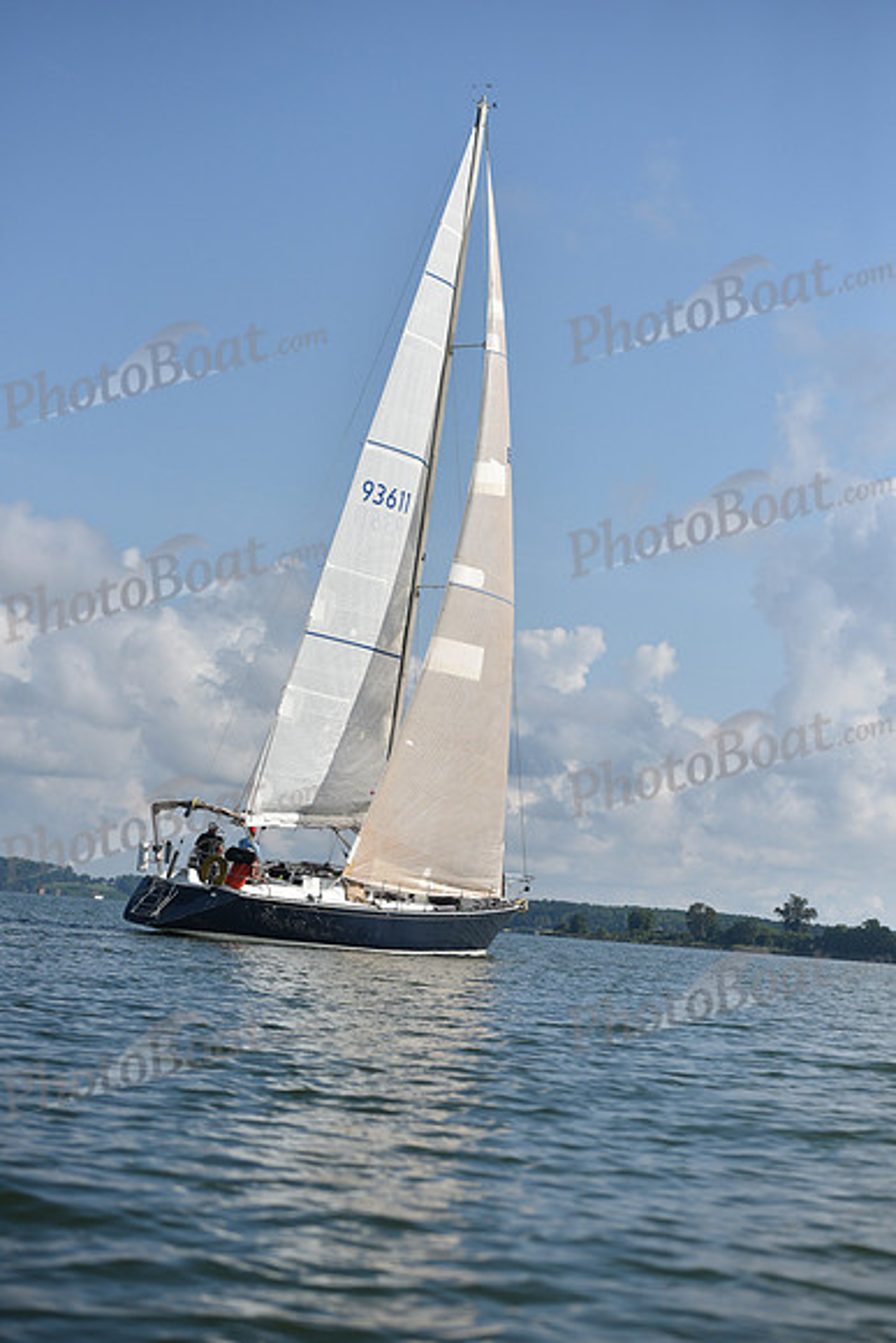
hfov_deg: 19.5
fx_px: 2612
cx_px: 448
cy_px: 672
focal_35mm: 70
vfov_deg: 28.8
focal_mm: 70
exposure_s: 1/8000
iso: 320
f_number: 4
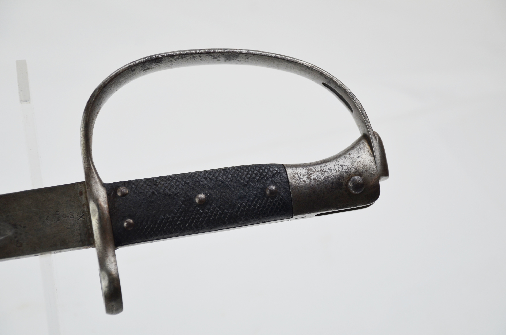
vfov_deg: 13.8
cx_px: 253
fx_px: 1389
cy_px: 168
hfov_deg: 20.7
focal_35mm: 99
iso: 400
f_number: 5.3
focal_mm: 66
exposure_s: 1/320
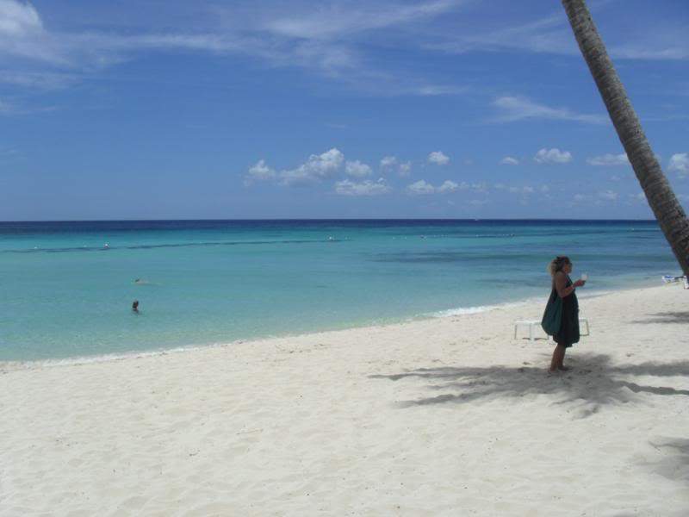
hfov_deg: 52.6
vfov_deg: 40.7
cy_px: 258
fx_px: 697
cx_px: 344
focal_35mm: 35
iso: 100
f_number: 8.4
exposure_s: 1/750
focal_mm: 6.3
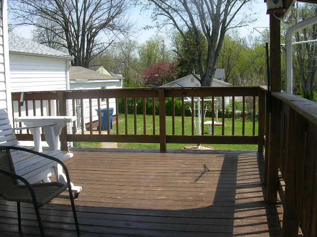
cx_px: 158
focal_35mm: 38
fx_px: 348
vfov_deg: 37.7
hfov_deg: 49.0
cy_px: 118
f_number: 5.6
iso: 50
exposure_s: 1/220
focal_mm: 5.8
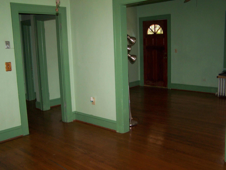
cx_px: 113
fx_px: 248
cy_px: 85
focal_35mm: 38
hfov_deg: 49.0
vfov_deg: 37.7
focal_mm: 6.3
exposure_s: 1/60
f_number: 2.8
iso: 140
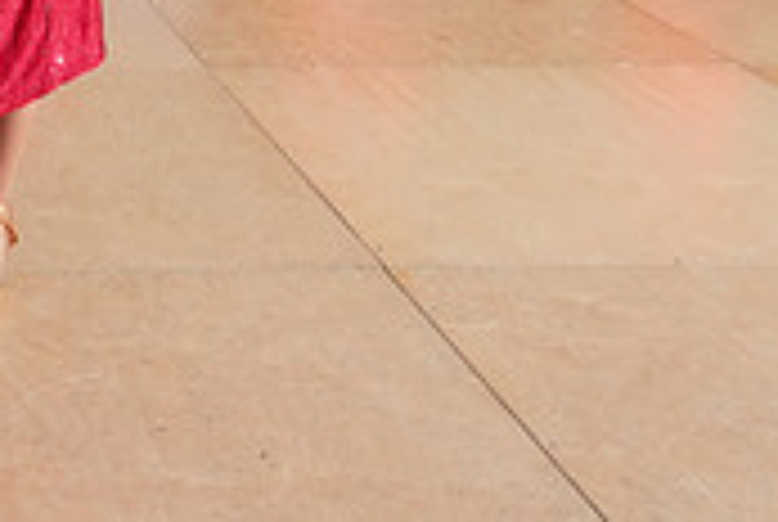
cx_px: -216
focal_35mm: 87
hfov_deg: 21.3
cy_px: -277
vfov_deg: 14.6
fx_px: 1883
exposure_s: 1/200
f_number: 4
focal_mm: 26
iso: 3200
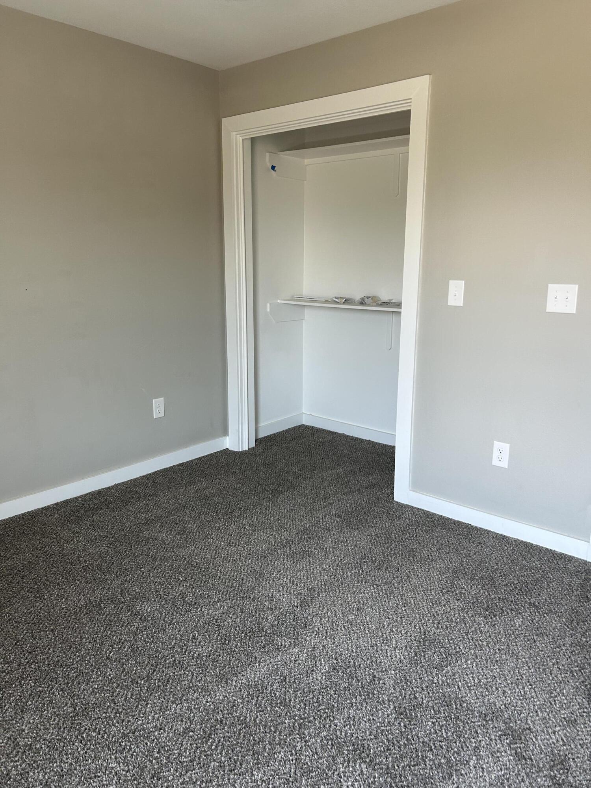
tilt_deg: -12.1
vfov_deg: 67.3
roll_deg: -0.2
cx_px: 296
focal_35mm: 26
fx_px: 592
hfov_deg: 53.1
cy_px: 394
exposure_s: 1/121
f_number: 1.5
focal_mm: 5.7
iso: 100
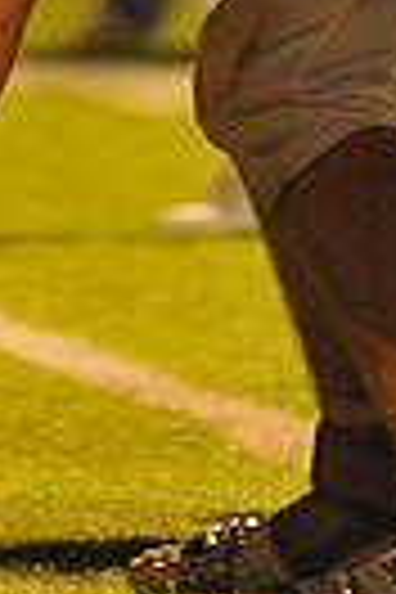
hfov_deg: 0.5
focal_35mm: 2628
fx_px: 43359
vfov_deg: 0.8
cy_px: -590
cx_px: -4
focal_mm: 600
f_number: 6.3
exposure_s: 1/160
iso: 6400
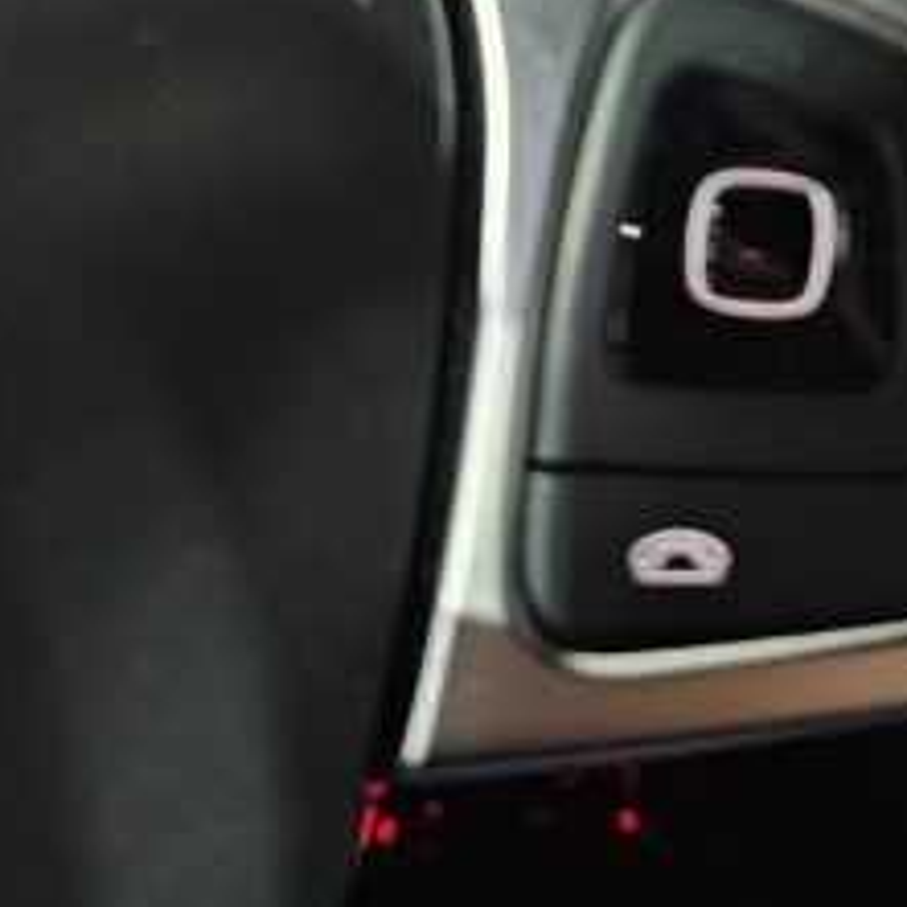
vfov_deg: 25.3
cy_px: -250
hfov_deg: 27.7
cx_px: 870
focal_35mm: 59
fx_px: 1749
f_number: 1.7
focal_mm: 6.3
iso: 640
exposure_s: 1/27
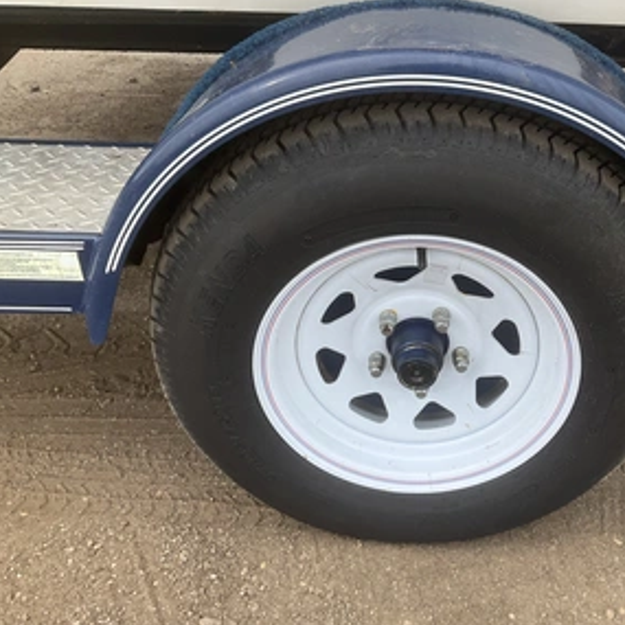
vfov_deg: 46.0
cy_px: 318
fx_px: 735
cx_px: 432
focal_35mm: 36
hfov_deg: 45.1
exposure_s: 1/580
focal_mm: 3
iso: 25
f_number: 1.8
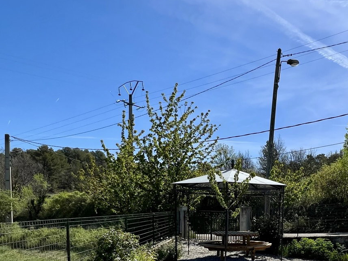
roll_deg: -2.1
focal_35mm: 31
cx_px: 266
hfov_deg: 55.2
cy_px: 231
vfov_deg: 42.0
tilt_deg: -5.1
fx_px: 312
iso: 32
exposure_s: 1/1876
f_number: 1.8
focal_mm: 1.57
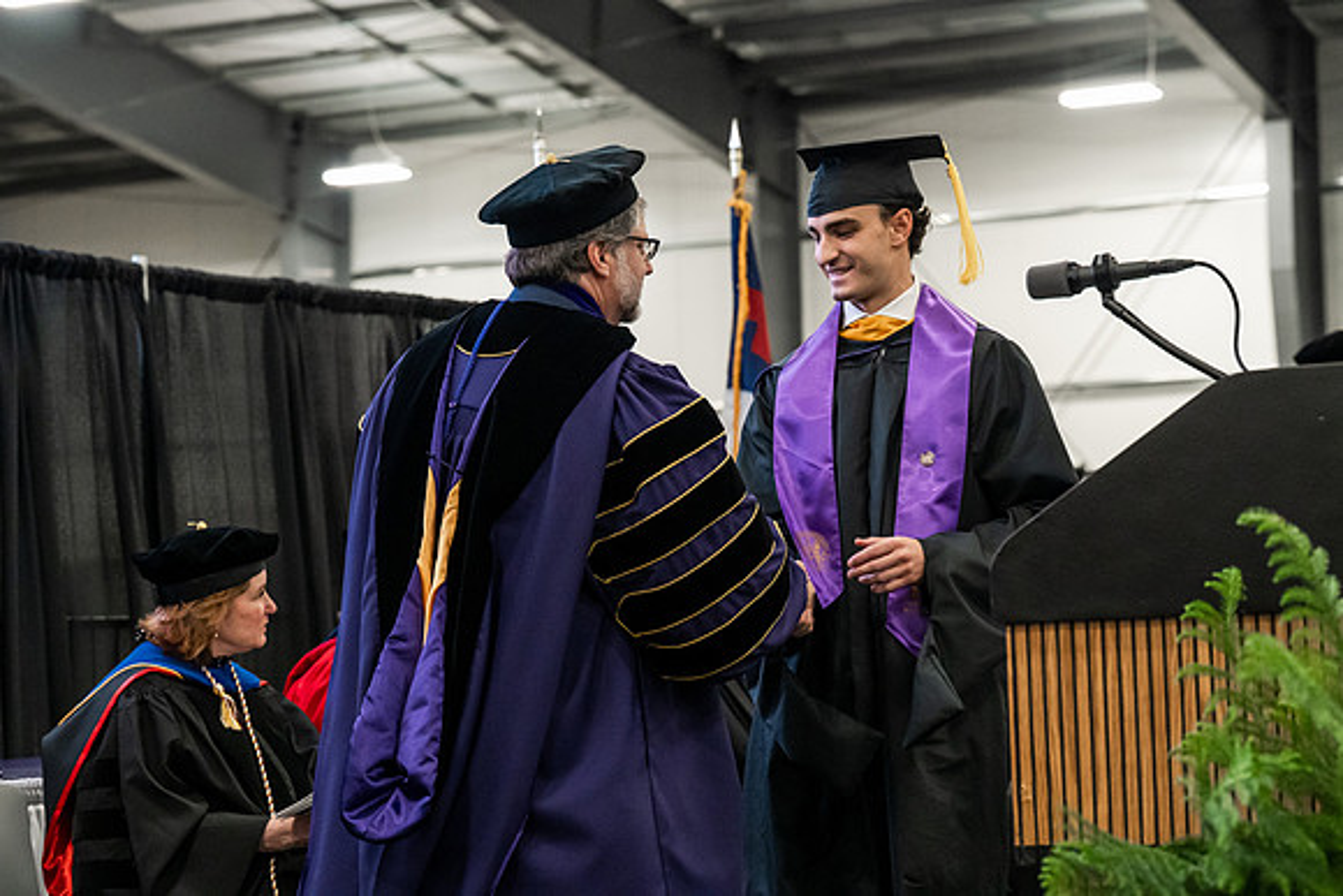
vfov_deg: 15.9
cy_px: 448
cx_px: 672
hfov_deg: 23.6
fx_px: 3209
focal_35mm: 86
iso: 6400
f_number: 5
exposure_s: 1/250
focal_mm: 86
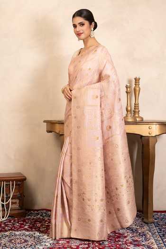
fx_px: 346
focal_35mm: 50
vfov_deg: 39.6
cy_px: 124
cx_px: 83
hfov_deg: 27.0
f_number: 13
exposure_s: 1/160
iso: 100
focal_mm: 50
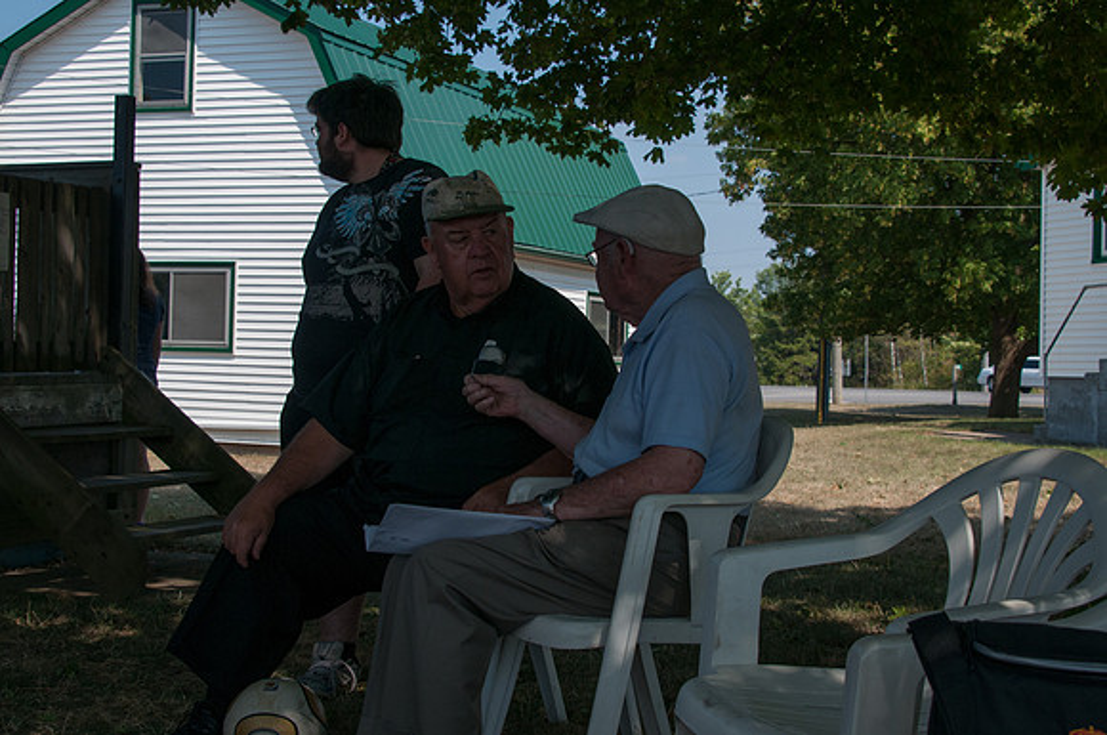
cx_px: 554
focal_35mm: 52
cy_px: 368
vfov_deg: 25.7
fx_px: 1612
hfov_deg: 37.9
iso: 250
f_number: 8
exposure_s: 1/640
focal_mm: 35
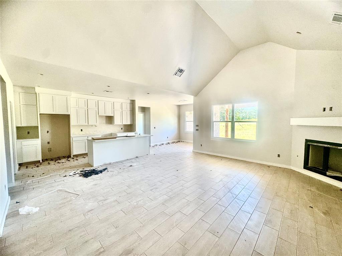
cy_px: 128
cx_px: 171
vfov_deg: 85.7
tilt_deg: -2.2
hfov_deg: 102.1
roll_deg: +0.0
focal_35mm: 14
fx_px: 138
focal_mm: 2.22
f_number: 2.2
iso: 125
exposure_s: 1/99
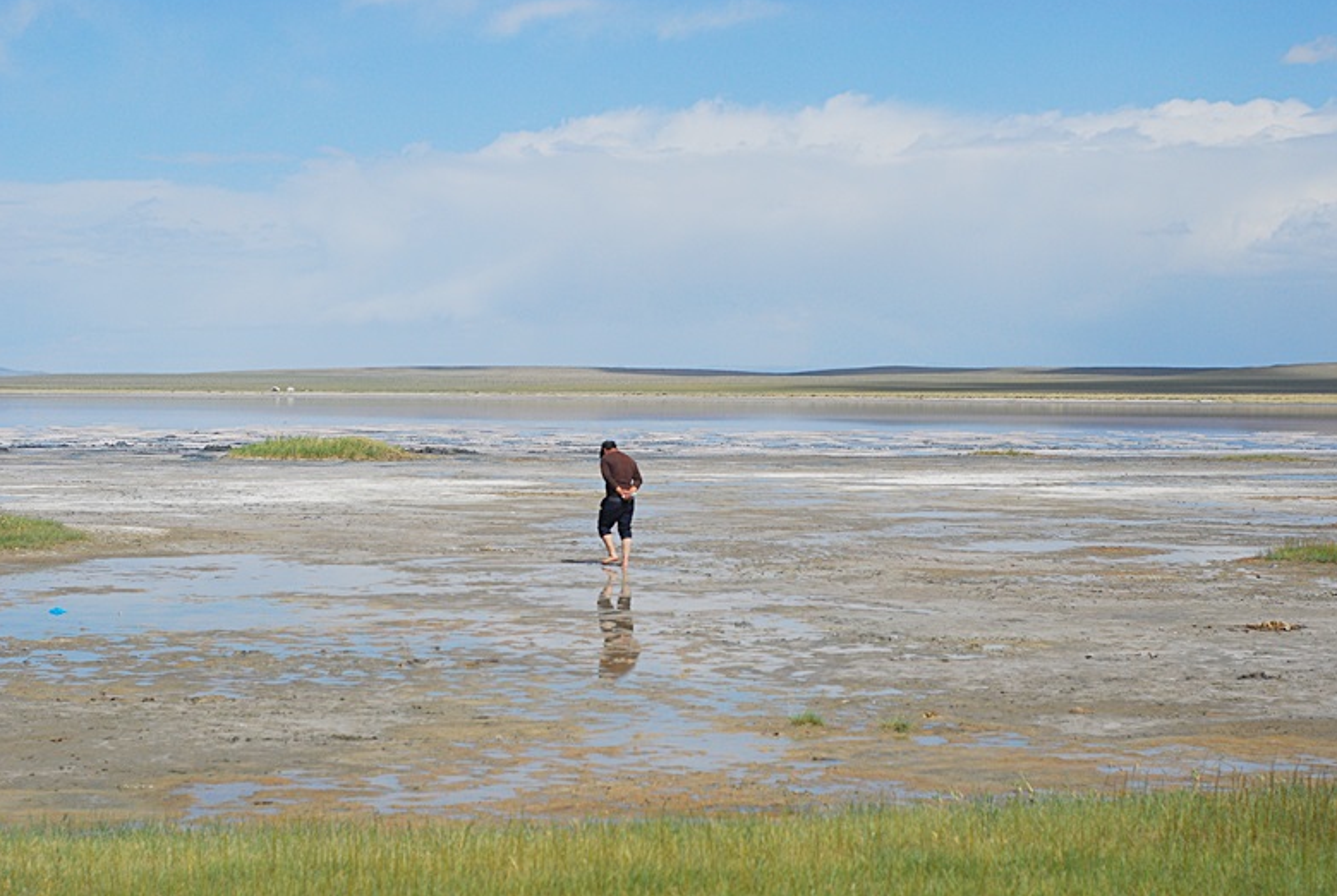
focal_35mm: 77
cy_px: 451
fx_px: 2864
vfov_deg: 17.8
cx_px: 657
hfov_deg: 26.3
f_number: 5.6
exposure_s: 1/4000
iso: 400
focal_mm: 50
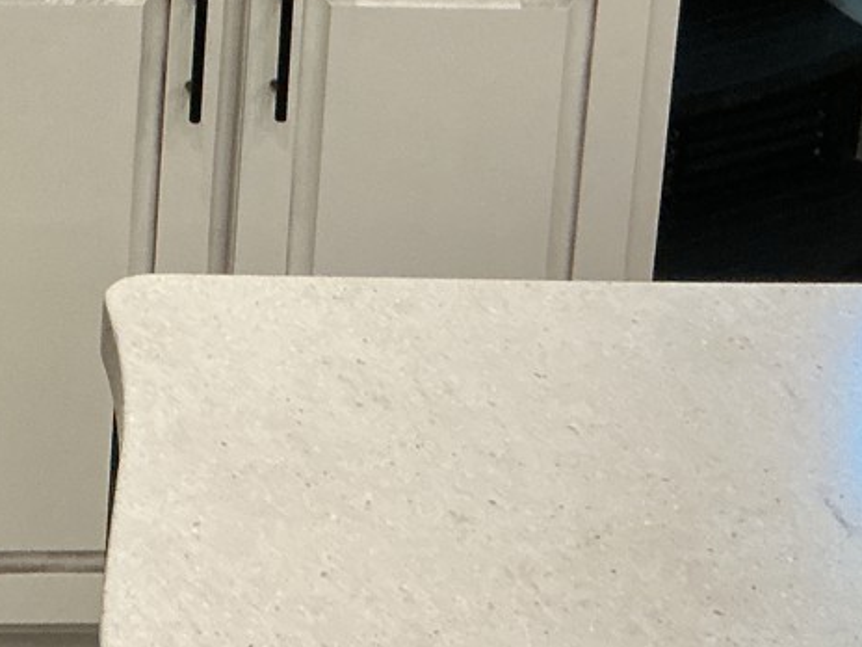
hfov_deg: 18.6
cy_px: -258
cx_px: -173
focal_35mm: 100
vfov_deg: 14.0
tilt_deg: -8.5
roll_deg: -2.6
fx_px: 2490
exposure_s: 1/60
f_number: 1.8
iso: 200
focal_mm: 3
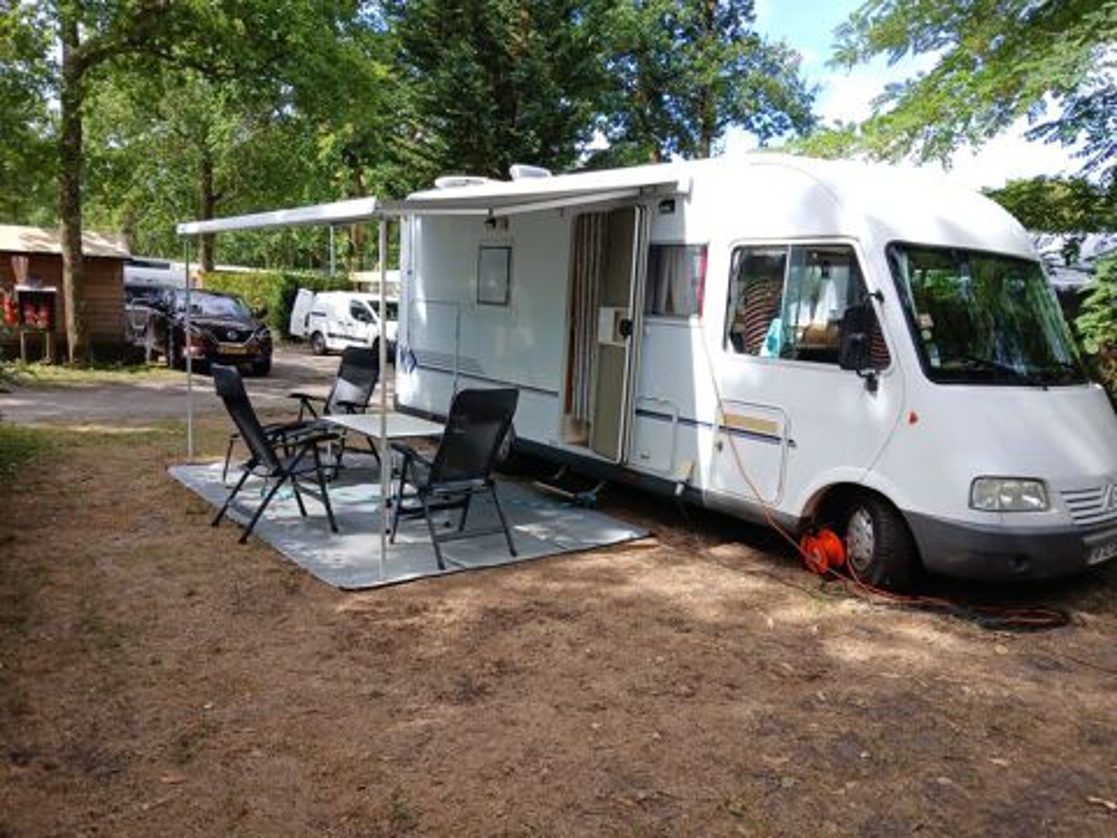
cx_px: 558
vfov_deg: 53.1
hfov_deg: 67.3
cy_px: 419
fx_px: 839
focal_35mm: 26
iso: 20
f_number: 1.8
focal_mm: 3.98
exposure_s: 1/198
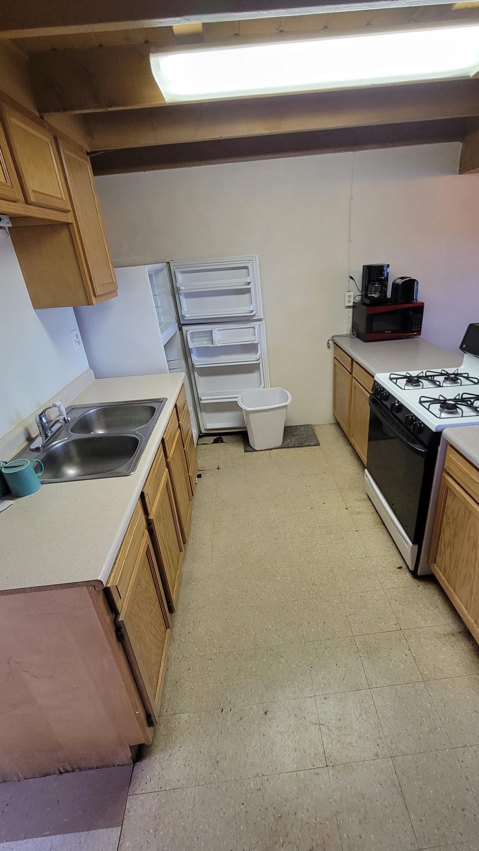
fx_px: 339
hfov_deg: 70.3
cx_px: 270
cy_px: 430
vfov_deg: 103.0
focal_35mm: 15
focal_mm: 2.2
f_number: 2.2
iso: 400
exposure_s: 1/60
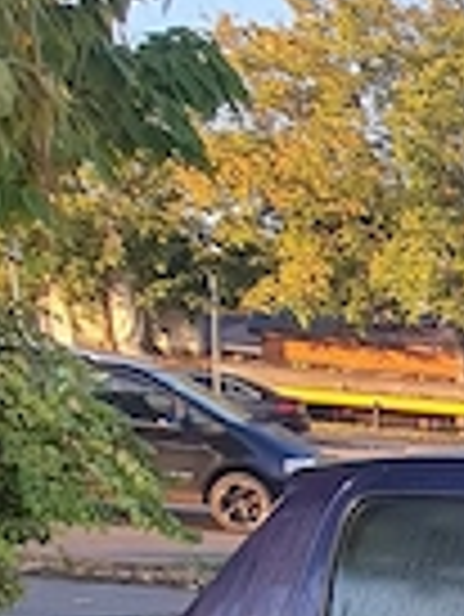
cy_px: 944
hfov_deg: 15.0
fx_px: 1356
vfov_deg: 21.3
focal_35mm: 76
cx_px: 978
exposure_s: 1/236
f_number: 2.2
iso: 64
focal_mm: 2.2
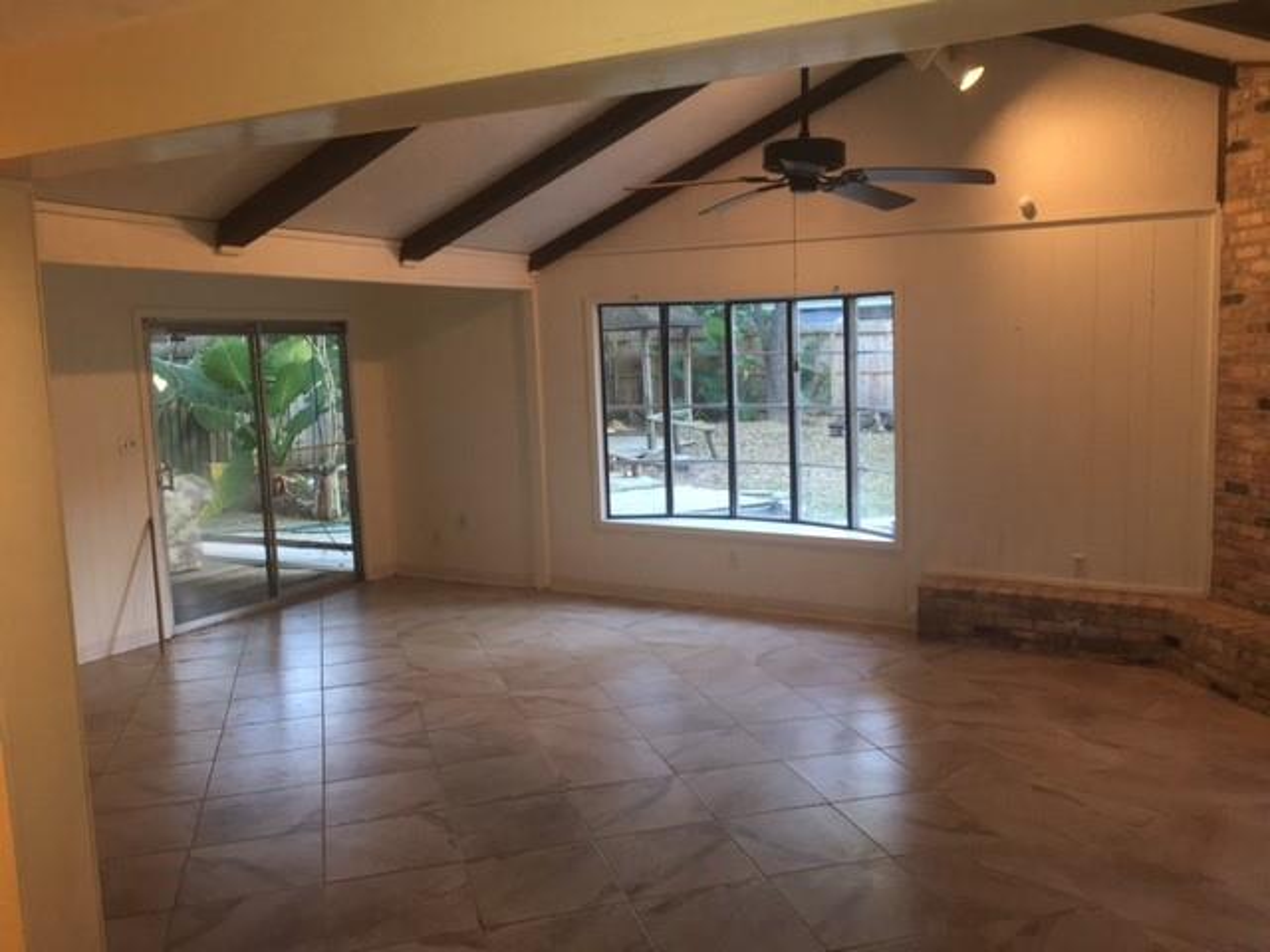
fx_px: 1064
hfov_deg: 61.7
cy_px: 476
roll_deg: +2.2
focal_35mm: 29
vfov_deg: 48.2
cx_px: 635
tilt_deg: -6.9
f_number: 2.2
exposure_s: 1/30
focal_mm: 4.15
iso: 100
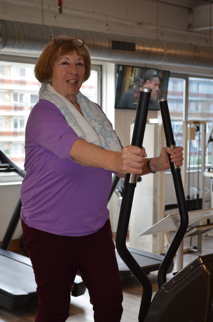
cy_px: 161
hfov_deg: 22.5
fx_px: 535
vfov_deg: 33.5
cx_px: 106
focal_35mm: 60
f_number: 5.3
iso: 800
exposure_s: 1/60
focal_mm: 40
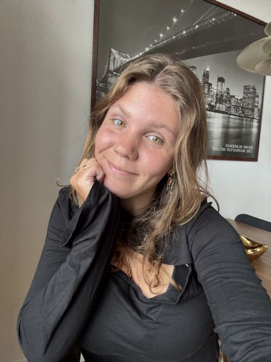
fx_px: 240
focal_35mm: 23
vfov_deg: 73.9
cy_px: 181
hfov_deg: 58.9
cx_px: 136
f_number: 1.9
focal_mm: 2.69
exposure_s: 1/60
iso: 250
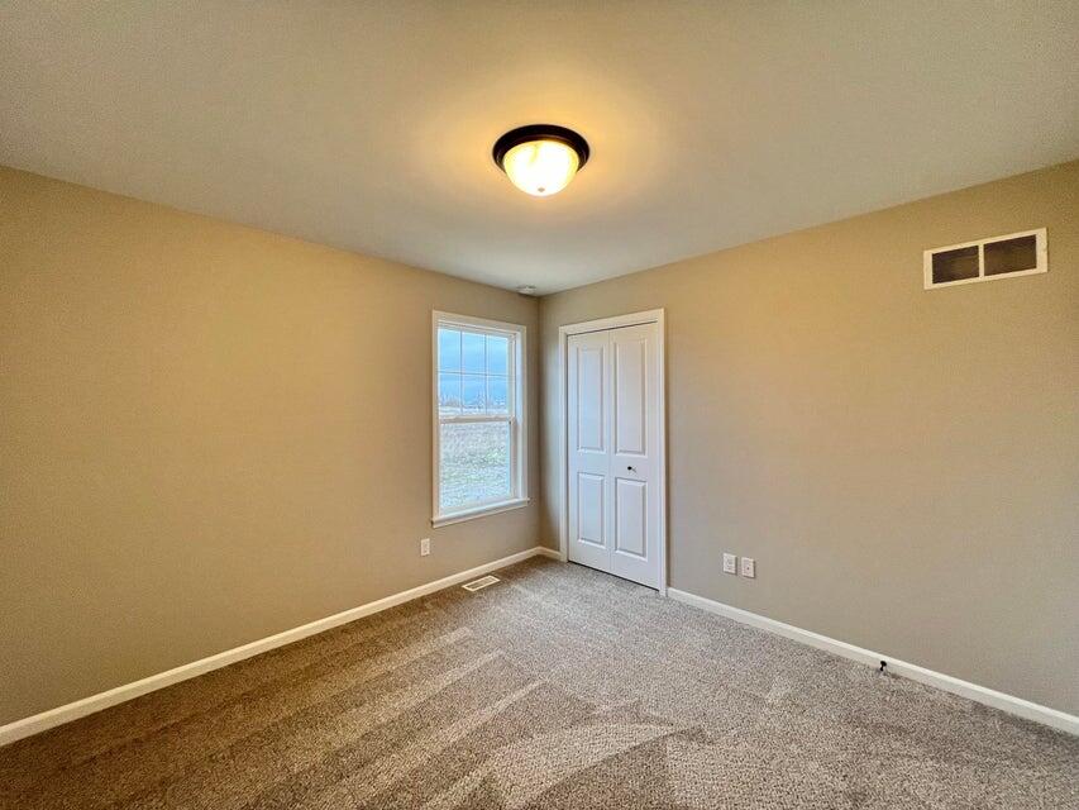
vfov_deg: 89.9
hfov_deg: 106.2
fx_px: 405
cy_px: 405
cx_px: 540
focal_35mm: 13
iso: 125
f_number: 1.8
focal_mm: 1.57
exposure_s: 1/120
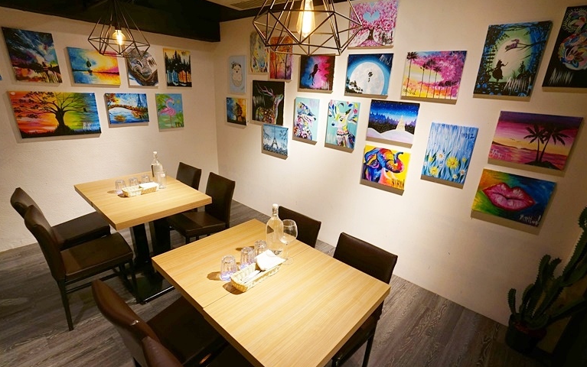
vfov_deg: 67.9
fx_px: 272
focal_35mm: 17
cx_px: 303
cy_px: 198
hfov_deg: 94.3
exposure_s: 1/30
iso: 1600
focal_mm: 16
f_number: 7.1
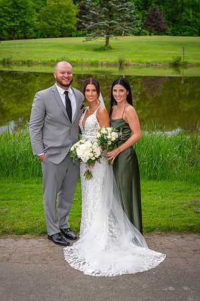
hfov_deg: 24.8
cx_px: 113
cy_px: 150
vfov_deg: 36.6
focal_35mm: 54
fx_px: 455
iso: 400
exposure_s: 1/3200
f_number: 3.2
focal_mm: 36
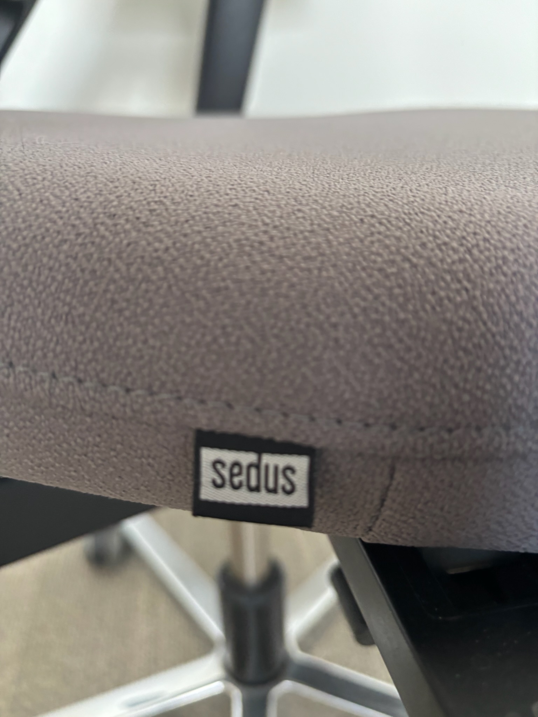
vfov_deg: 67.3
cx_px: 269
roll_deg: +2.8
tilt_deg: -24.1
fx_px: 539
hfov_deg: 53.1
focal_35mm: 26
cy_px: 358
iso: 250
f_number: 1.6
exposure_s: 1/60
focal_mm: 5.96
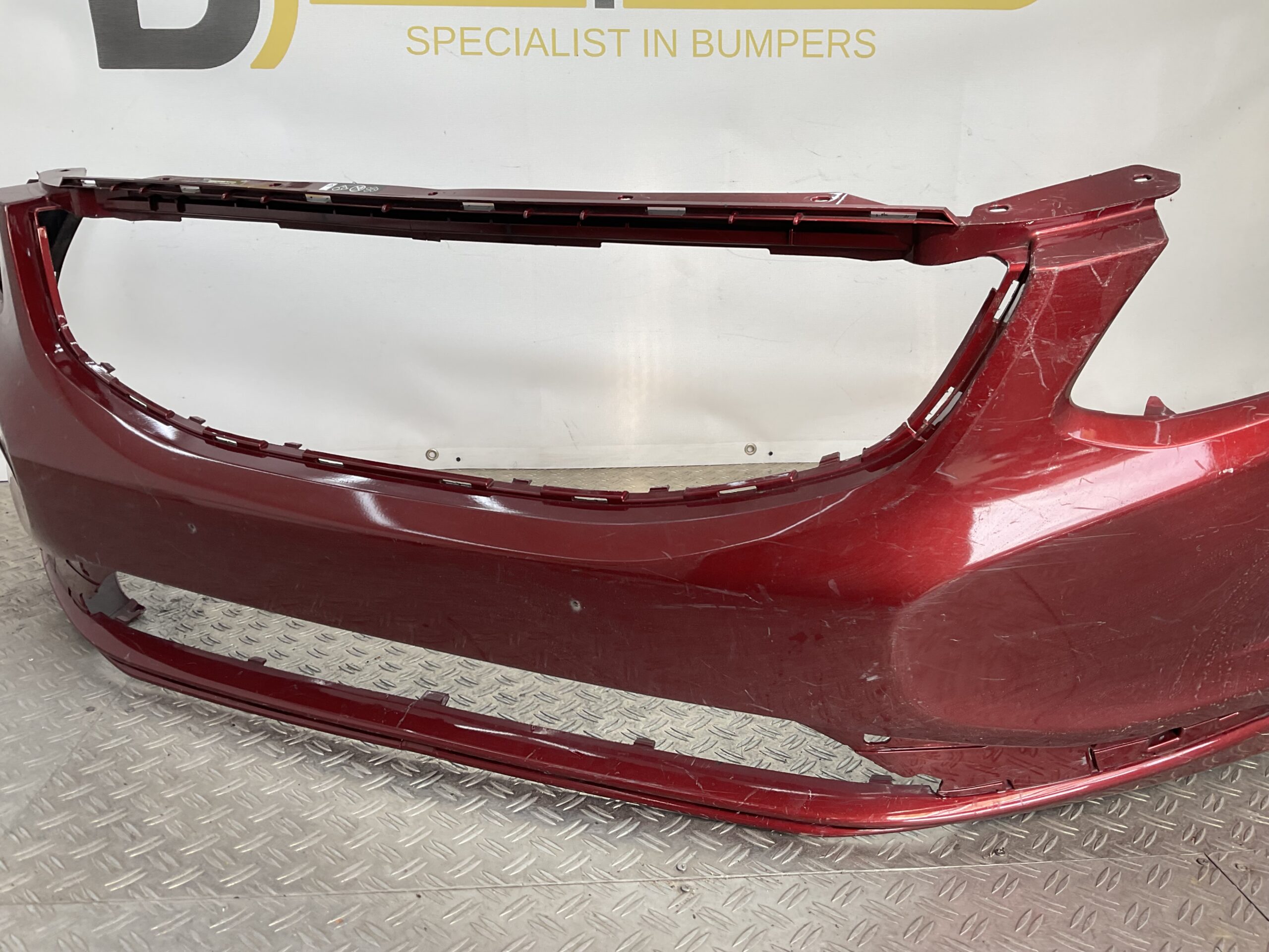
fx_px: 1063
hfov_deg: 61.7
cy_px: 476
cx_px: 634
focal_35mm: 29
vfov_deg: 48.2
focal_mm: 3
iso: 16
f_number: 1.8
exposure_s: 1/188
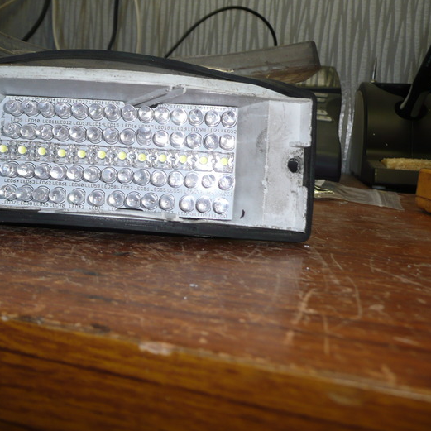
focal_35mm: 38
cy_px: 184
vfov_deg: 43.7
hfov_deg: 43.0
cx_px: 130
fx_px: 535
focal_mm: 4.6
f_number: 3.3
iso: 100
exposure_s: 1/30
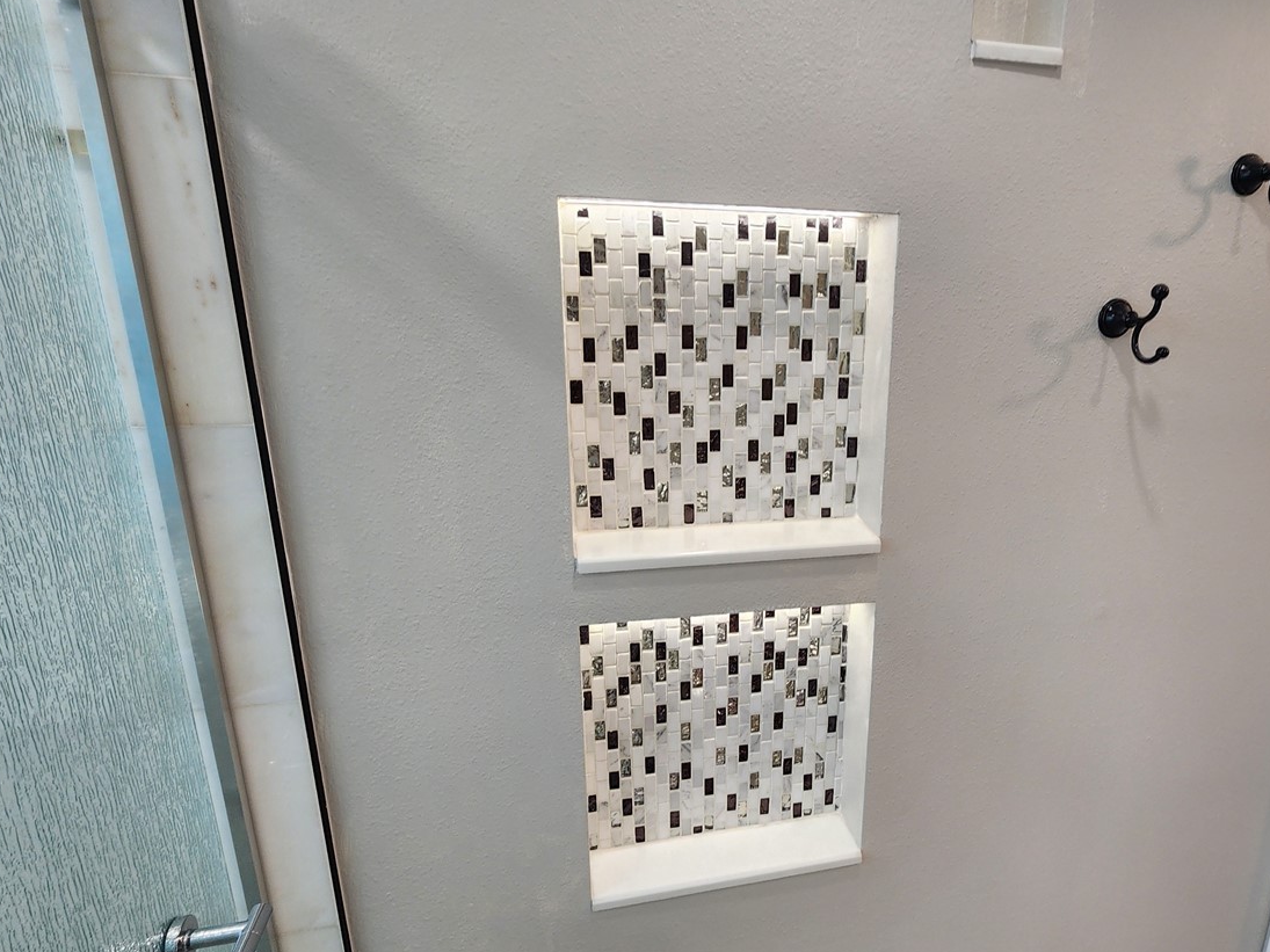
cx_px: 764
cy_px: 523
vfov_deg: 68.5
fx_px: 697
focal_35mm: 19
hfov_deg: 83.6
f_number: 2.2
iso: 80
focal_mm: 2.2
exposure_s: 1/60
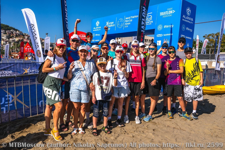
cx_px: 112
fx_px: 194
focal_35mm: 31
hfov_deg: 60.3
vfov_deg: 42.3
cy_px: 75
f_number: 10
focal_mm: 31
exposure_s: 1/1000
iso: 200
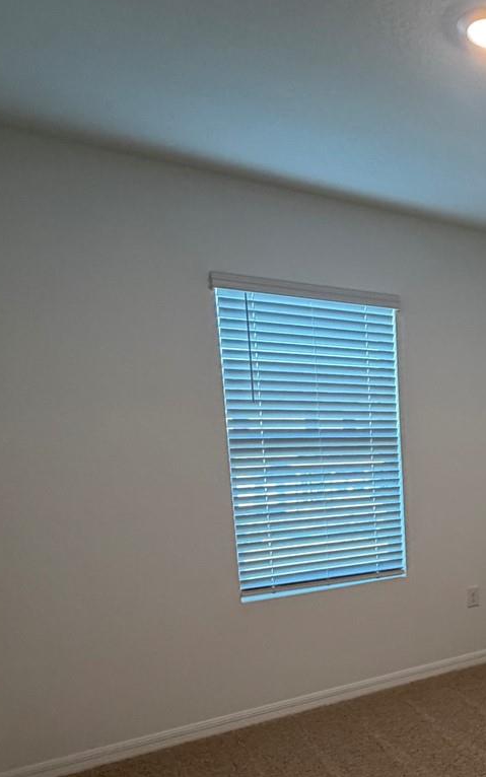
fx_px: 657
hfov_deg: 34.2
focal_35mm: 31
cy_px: 527
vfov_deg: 59.6
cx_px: 555
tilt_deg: -10.3
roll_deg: -1.3
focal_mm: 2.22
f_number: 2.2
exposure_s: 1/60
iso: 250
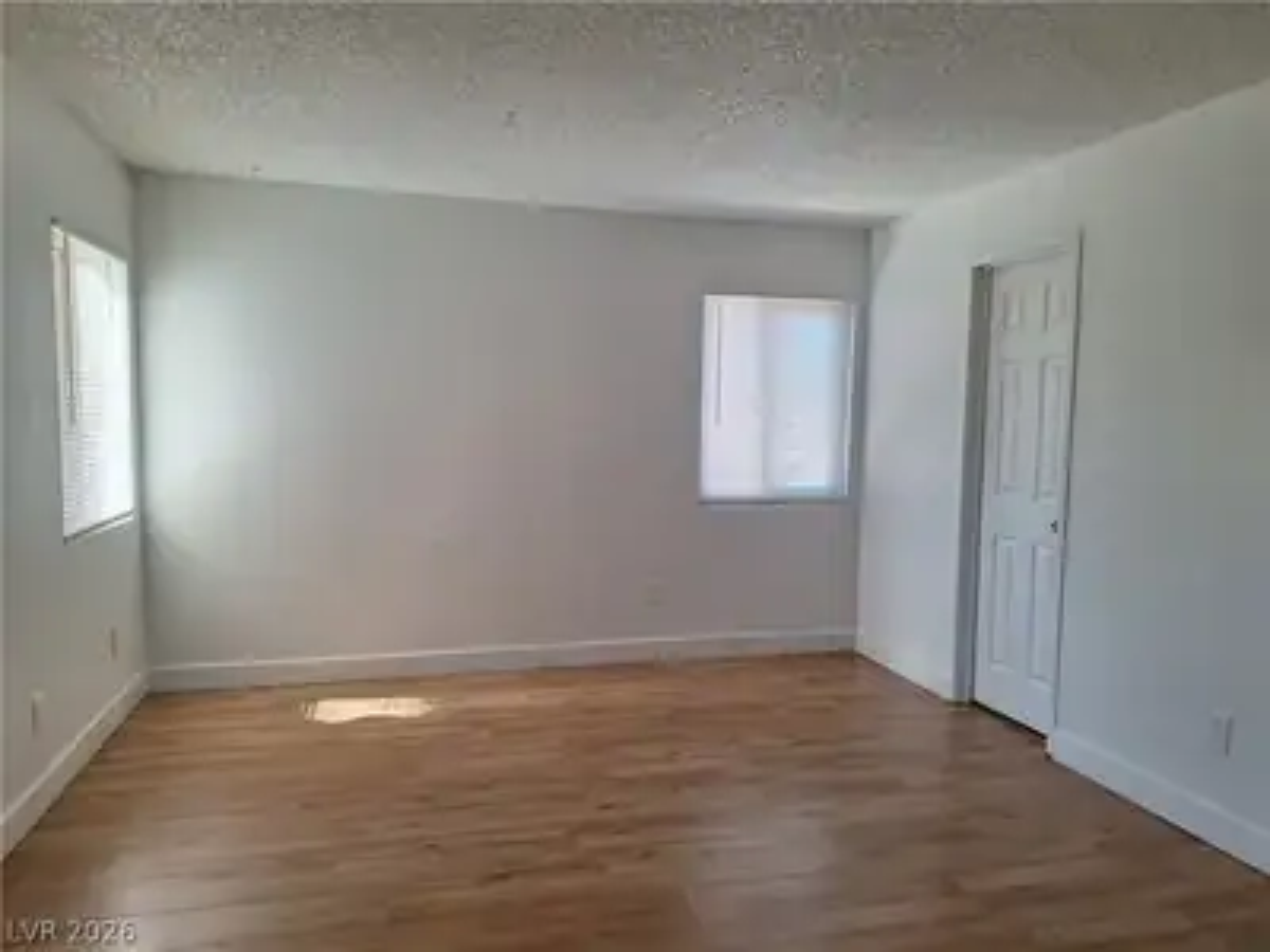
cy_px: 476
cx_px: 635
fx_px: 844
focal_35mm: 23
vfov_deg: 58.9
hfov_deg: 73.9
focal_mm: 5.54
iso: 40
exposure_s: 1/185
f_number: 1.8
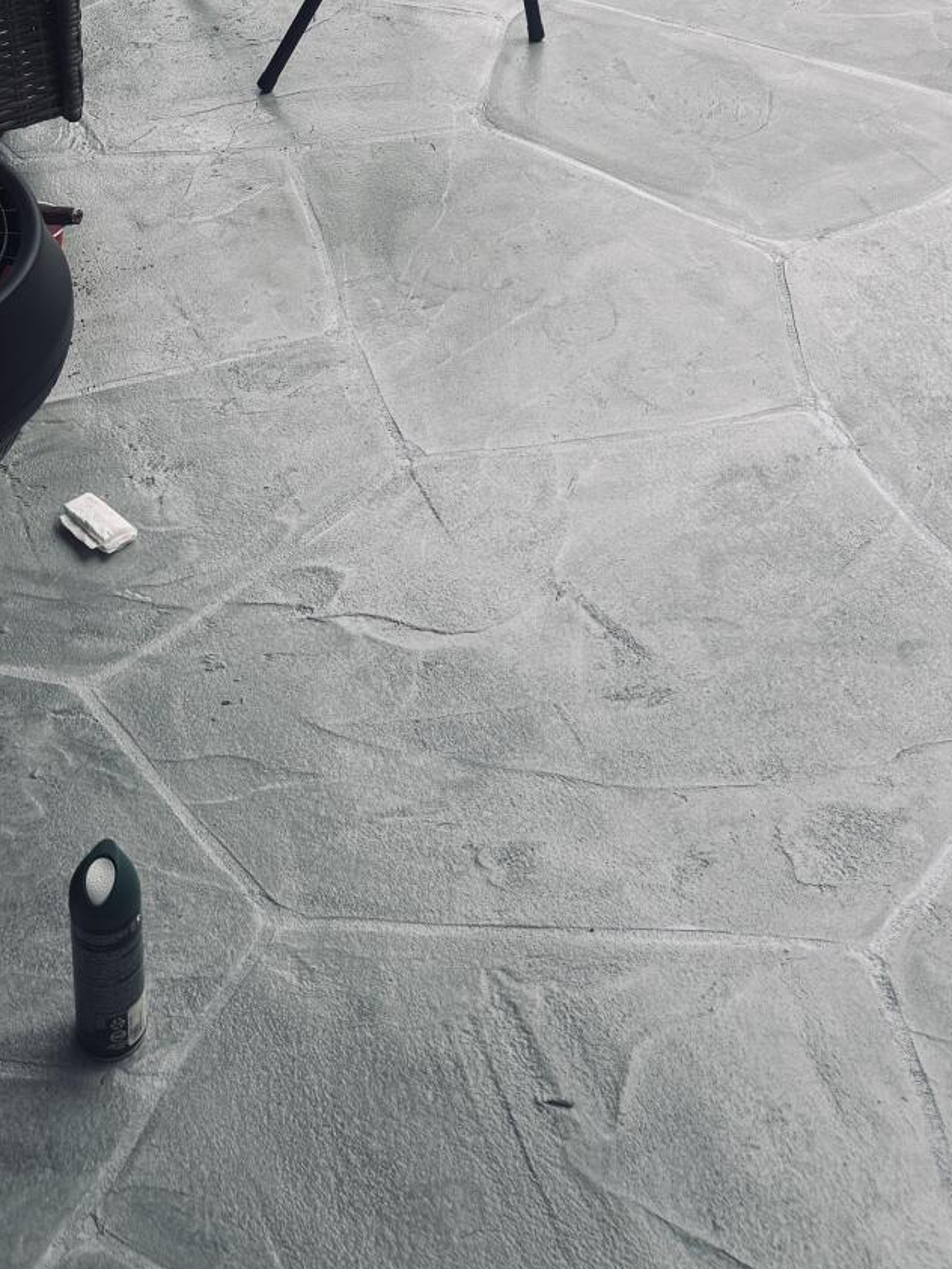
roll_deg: +1.0
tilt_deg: -20.3
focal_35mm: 57
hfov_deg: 25.7
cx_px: 441
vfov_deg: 29.6
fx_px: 2089
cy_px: -205
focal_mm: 6.76
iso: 64
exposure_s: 1/244
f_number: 1.78
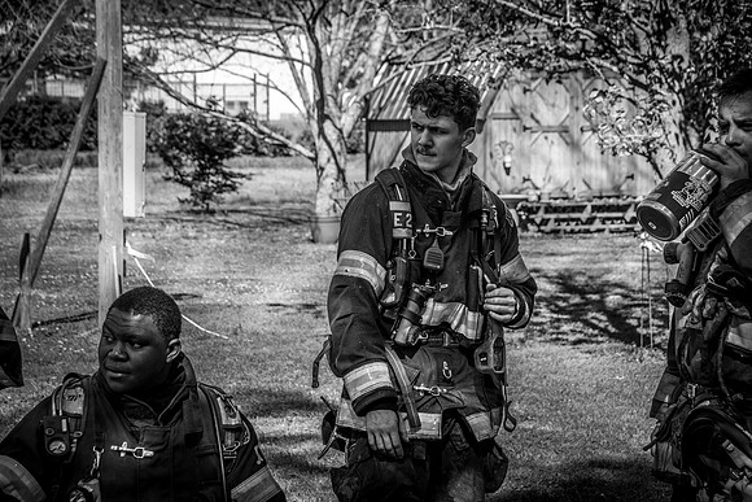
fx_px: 2821
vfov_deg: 10.2
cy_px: 251
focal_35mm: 135
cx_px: 376
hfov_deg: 15.2
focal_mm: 90
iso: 360
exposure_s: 1/500
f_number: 9
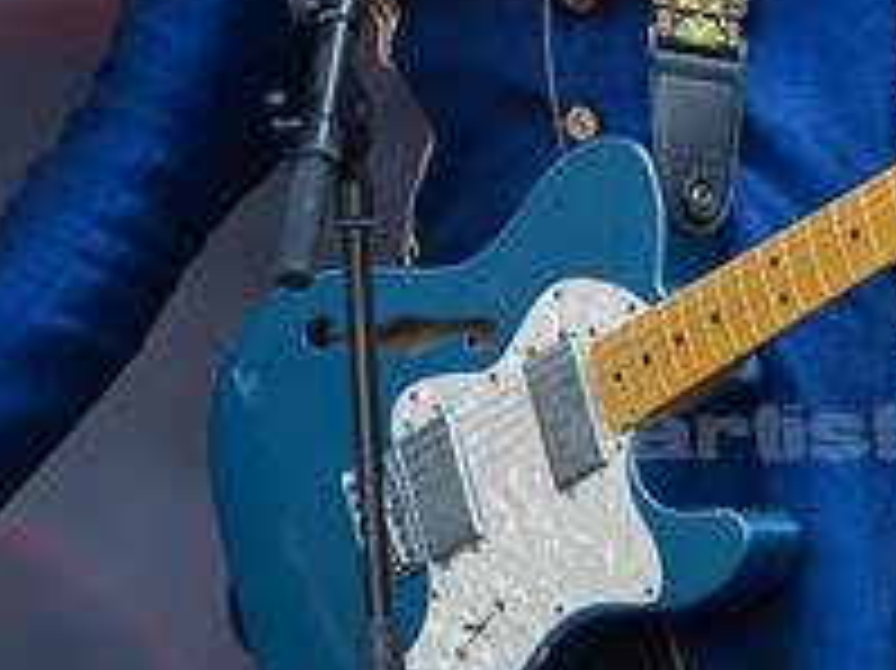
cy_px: 108
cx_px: 603
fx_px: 11693
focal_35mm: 452
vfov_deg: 3.3
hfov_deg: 4.4
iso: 800
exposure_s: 1/1000
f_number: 2.8
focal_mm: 130
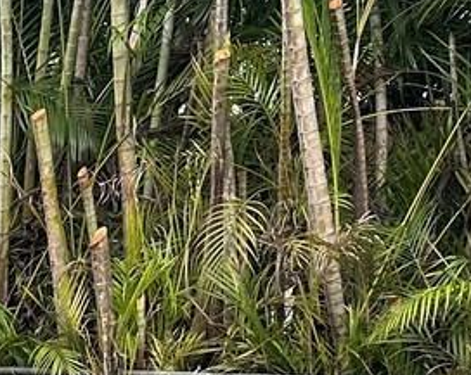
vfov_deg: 10.7
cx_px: -518
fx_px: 1922
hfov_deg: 12.1
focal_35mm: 138
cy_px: 588
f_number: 1.78
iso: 80
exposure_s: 1/406
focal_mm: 6.86
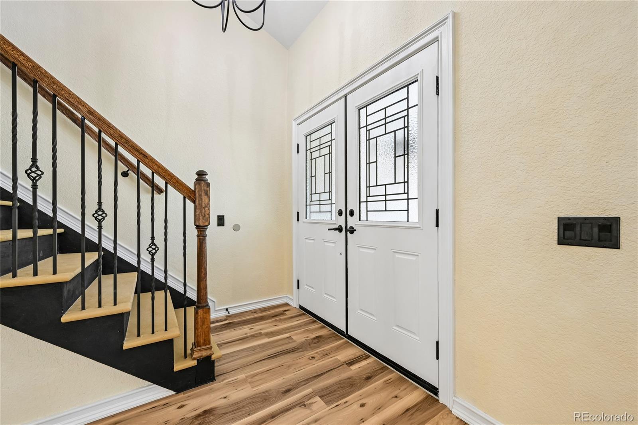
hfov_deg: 104.3
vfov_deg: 81.2
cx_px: 319
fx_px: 248
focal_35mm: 14
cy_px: 212
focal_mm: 14
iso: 400
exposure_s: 1/15
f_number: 10
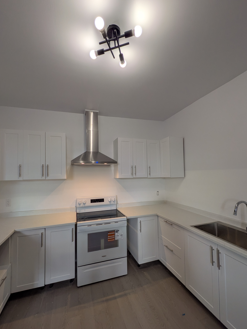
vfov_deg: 98.1
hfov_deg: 81.7
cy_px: 169
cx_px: 119
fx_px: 143
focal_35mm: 15
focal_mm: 1.85
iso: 49
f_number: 2.2
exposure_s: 1/135
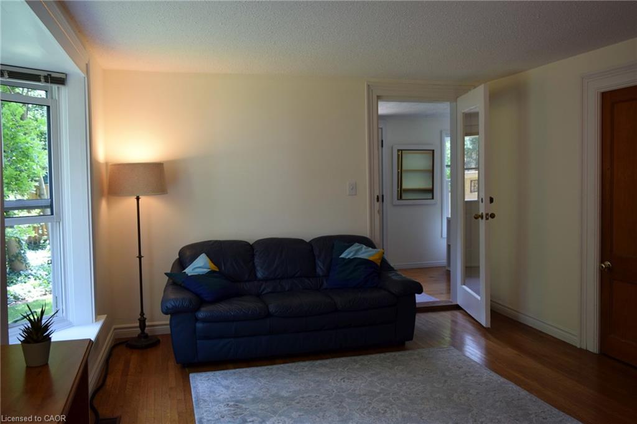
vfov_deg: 43.6
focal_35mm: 30
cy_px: 212
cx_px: 318
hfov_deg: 61.9
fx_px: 531
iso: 400
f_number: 5
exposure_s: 1/100
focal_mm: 20
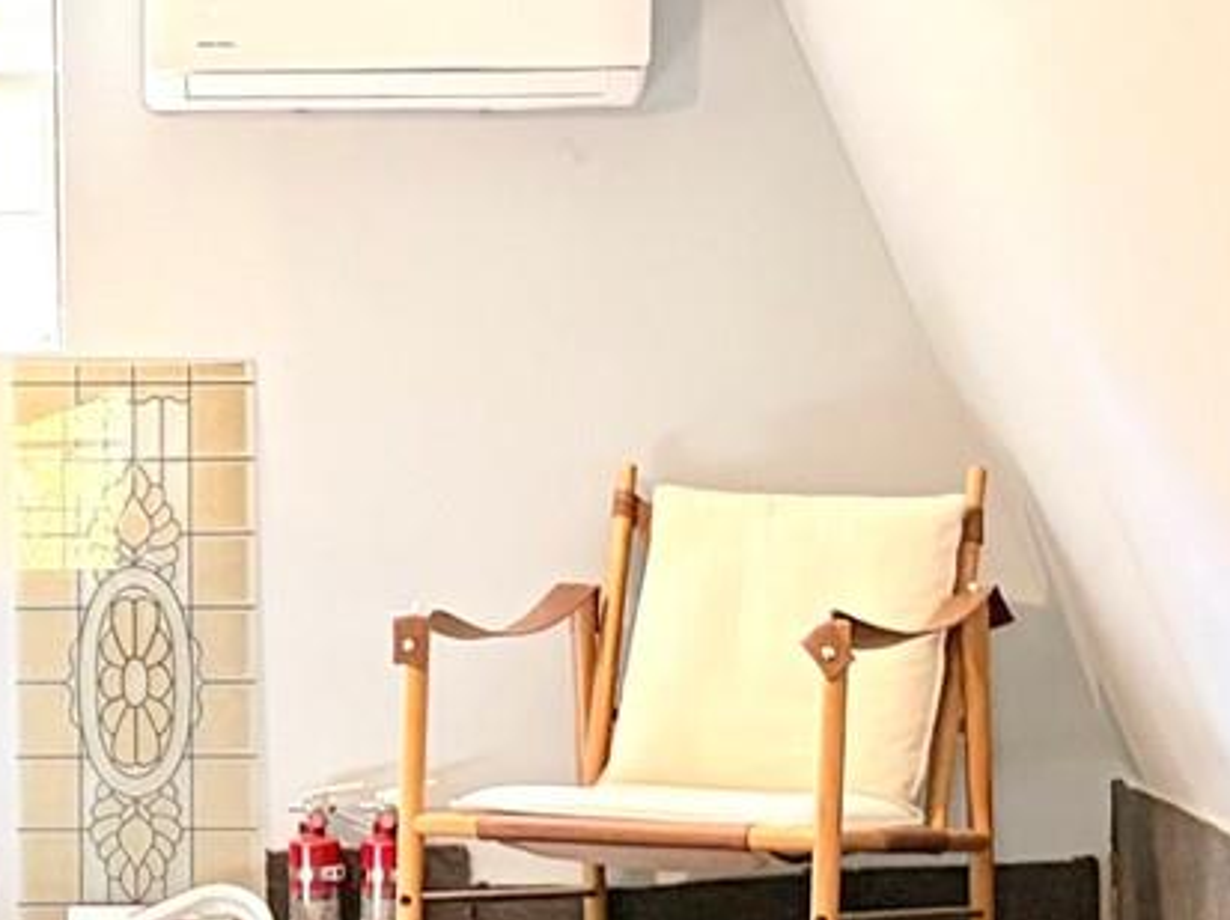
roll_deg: +1.3
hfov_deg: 15.1
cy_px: 802
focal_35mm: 129
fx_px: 4580
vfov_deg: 11.4
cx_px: 49
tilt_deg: -5.0
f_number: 1.6
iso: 400
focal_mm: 5.96
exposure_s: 1/60
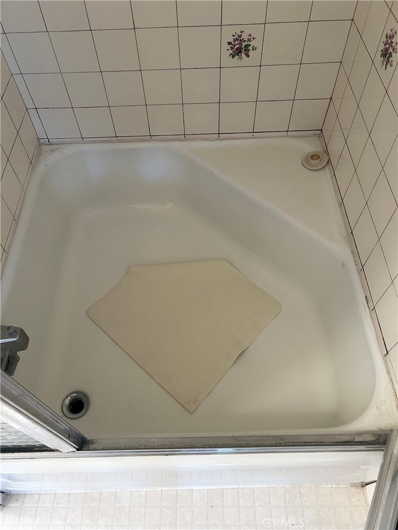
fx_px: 399
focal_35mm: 26
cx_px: 199
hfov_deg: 53.1
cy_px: 265
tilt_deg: -55.4
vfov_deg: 67.3
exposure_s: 1/60
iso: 160
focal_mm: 5.7
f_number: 1.5
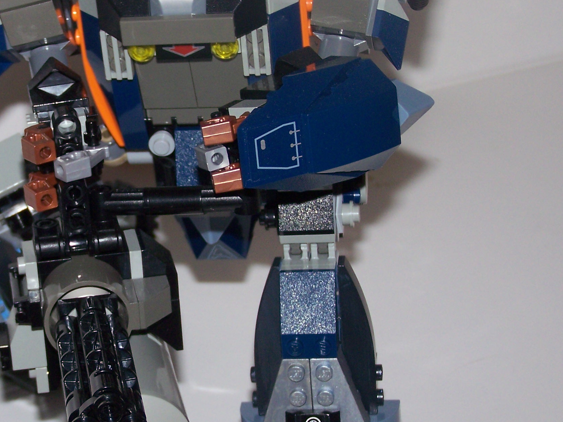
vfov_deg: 12.0
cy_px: 193
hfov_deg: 15.9
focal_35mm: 123
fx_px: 2001
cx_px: 144
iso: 80
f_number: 3.2
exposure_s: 1/80
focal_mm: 11.1
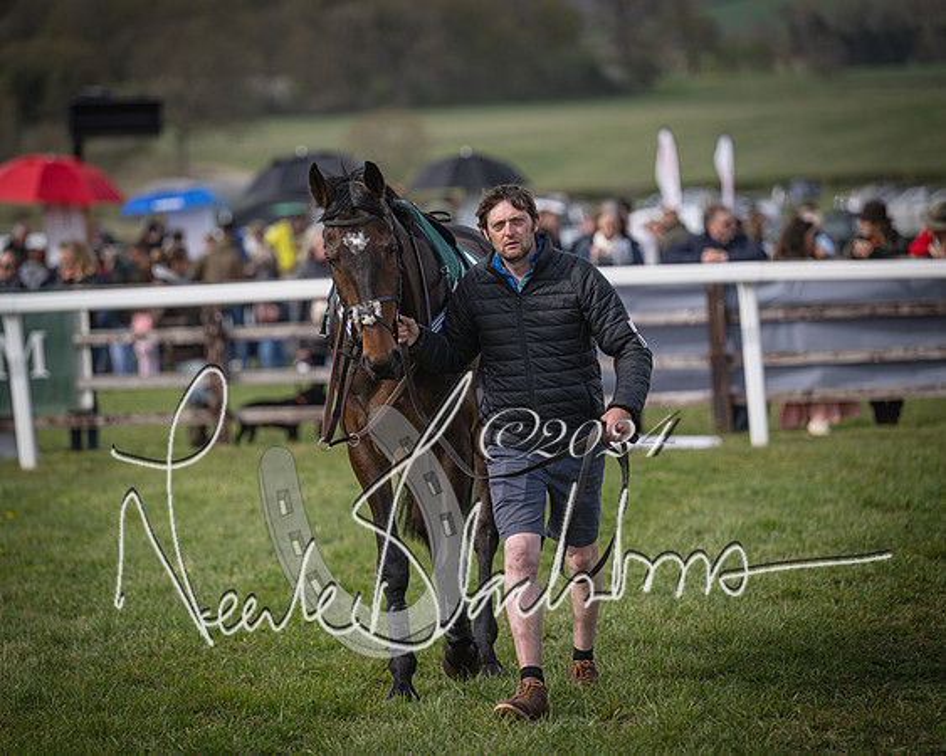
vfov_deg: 7.8
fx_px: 5520
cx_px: 431
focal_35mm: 197
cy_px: 369
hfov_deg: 9.8
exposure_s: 1/1250
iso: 100
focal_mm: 155
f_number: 2.8
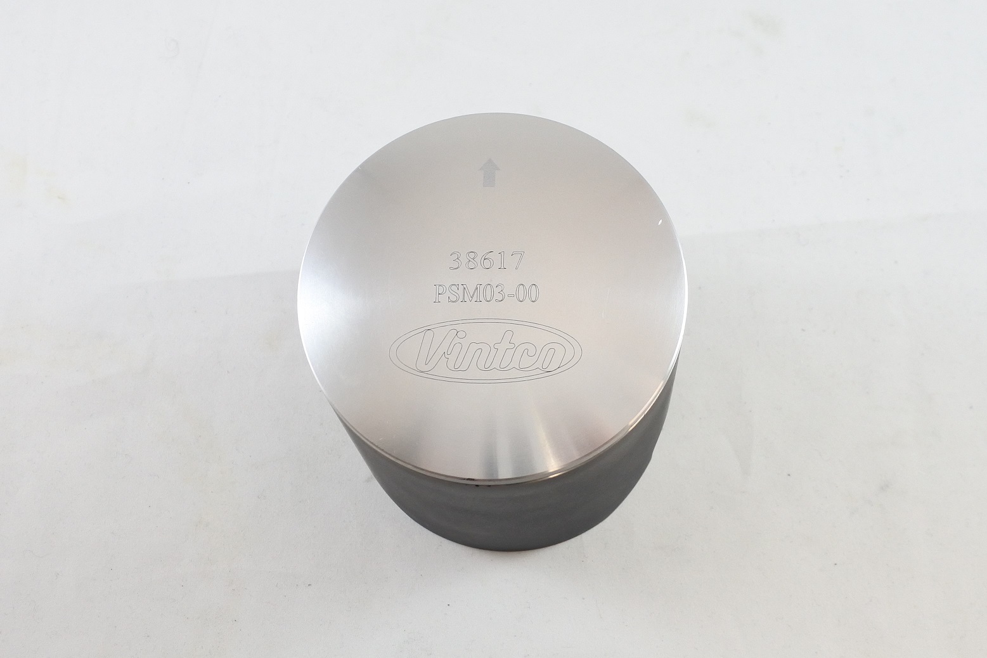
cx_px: 494
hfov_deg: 61.9
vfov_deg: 43.6
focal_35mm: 30
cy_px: 329
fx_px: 822
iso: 400
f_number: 3.8
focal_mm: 11.2
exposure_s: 1/125
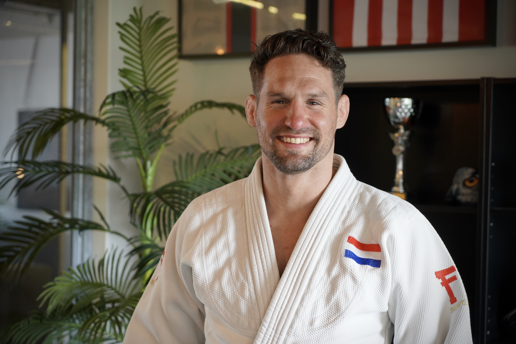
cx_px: 258
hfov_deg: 31.0
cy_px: 172
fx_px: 932
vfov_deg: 20.9
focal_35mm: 65
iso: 1600
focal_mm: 65
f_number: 4
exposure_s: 1/160
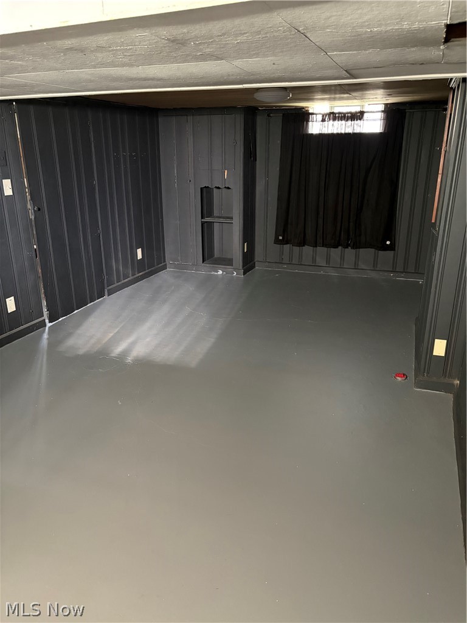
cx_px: 234
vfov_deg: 67.3
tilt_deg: -18.3
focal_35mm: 26
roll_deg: +0.5
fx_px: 468
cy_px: 312
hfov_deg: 53.1
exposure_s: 1/30
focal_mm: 5.96
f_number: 1.6
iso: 800
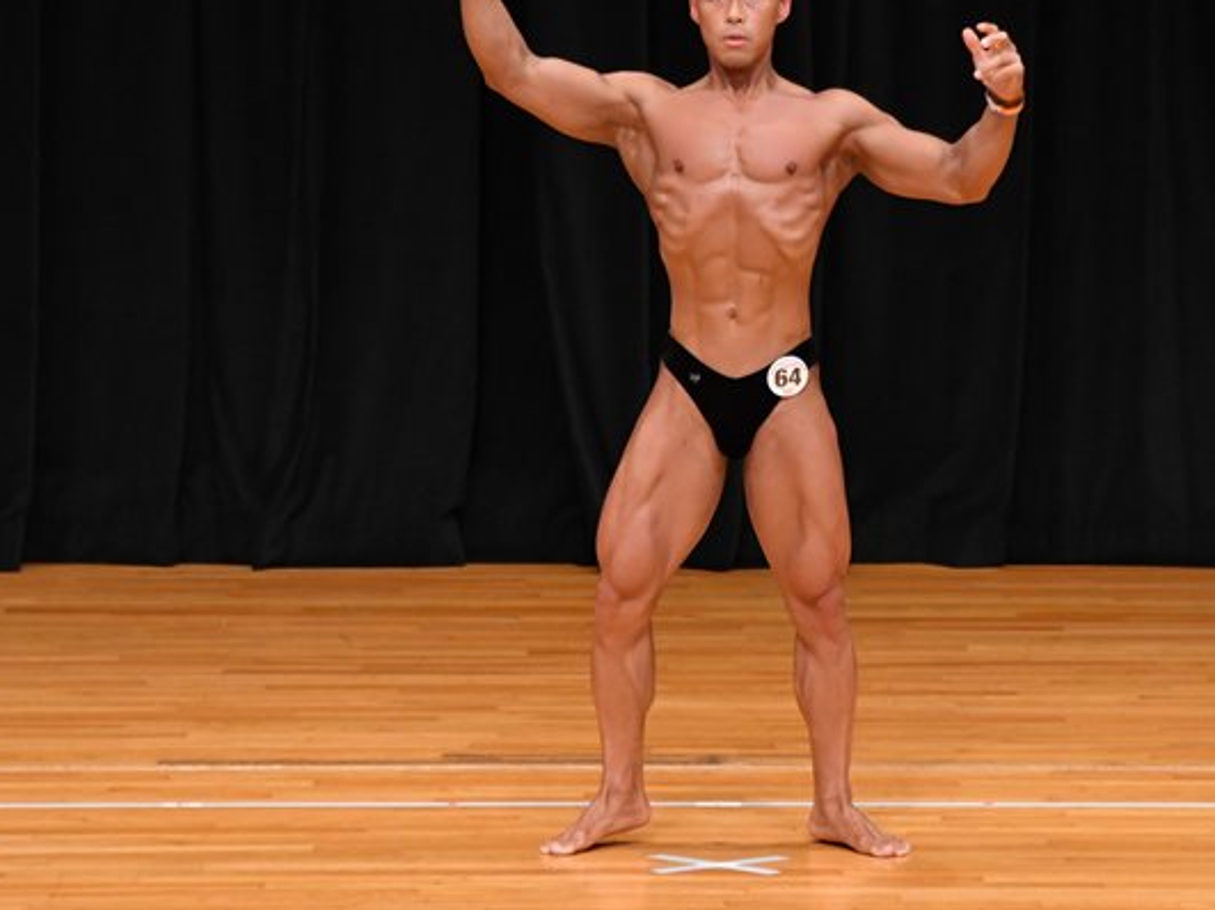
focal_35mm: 379
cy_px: 382
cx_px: 786
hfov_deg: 5.2
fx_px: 13300
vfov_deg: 3.9
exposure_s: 1/400
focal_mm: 180
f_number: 5.6
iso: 3200
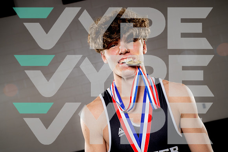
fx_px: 272
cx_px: 114
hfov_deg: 45.4
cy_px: 76
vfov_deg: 31.2
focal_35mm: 43
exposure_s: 1/250
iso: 320
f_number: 5.6
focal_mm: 43
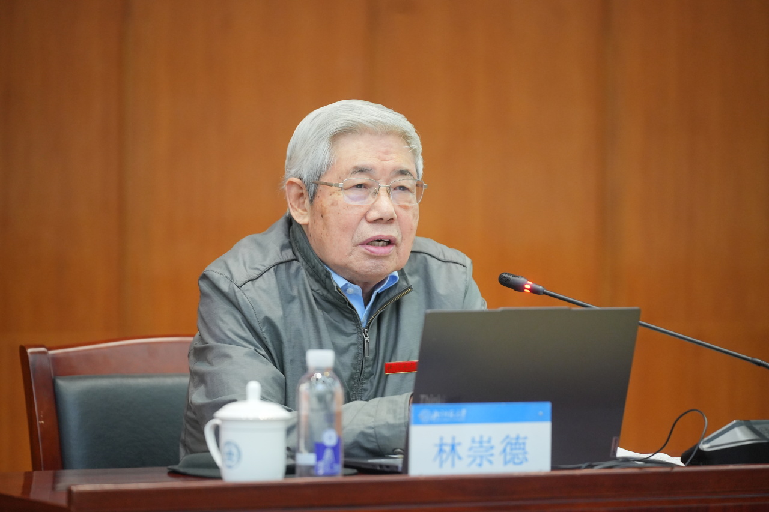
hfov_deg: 10.7
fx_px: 4101
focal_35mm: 192
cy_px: 256
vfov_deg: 7.2
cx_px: 384
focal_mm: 192
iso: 2500
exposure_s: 1/125
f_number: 2.8
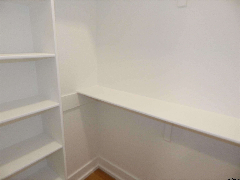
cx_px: 120
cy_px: 90
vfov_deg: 61.1
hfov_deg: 76.4
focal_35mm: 22
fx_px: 153
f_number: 3
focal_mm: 4
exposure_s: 1/30
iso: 140
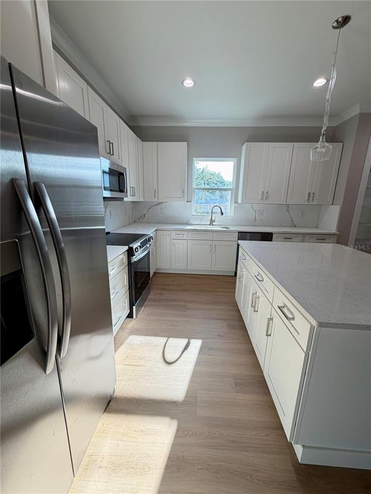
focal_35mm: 14
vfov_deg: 102.1
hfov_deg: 85.7
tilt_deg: -11.9
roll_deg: -1.5
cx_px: 186
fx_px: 200
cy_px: 247
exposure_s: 1/120
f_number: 2.2
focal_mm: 2.22
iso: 32
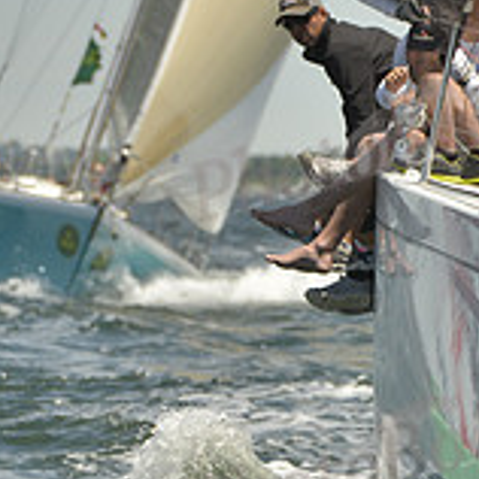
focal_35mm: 608
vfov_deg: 2.9
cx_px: 776
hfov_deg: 2.9
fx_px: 9518
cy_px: 259
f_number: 8
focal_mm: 195
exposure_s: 1/1600
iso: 280
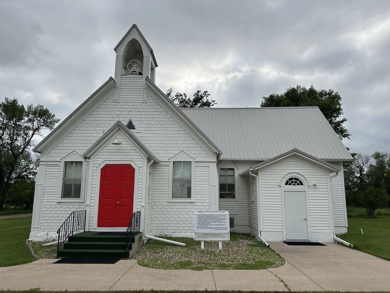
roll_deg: -0.7
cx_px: 195
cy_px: 146
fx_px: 293
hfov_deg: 67.3
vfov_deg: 53.1
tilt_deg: +8.9
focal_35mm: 26
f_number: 1.5
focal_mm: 5.7
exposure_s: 1/3831
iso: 50
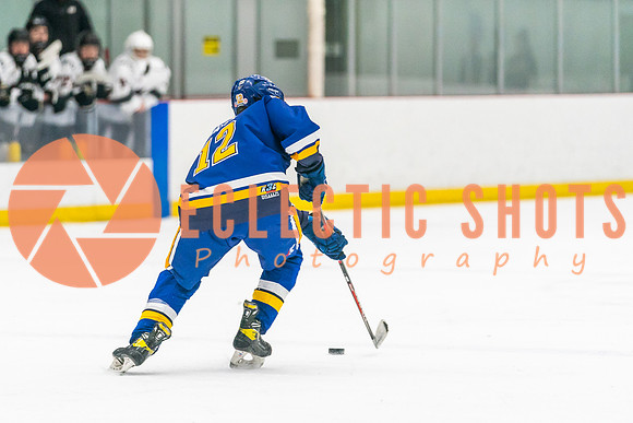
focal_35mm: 283
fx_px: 4982
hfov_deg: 7.3
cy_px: 149
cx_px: 283
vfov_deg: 4.9
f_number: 2.8
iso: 3200
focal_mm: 186
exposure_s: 1/1250
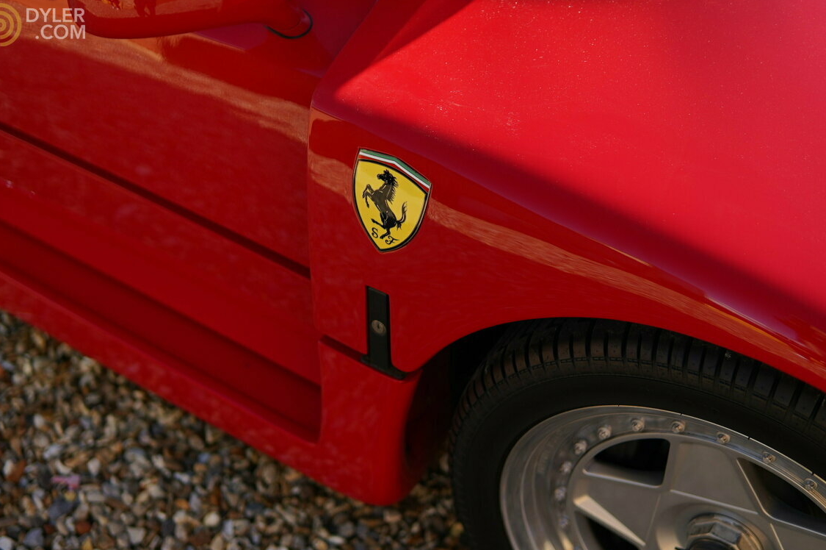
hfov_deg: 41.1
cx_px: 408
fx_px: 1100
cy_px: 289
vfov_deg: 28.0
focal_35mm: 48
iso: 100
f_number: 1.8
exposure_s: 1/1000
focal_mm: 30
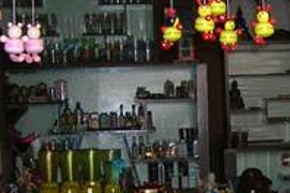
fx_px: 1184
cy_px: 207
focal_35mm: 147
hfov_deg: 13.4
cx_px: 390
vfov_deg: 9.3
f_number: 2.8
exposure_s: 1/60.1
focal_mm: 5.8
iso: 70
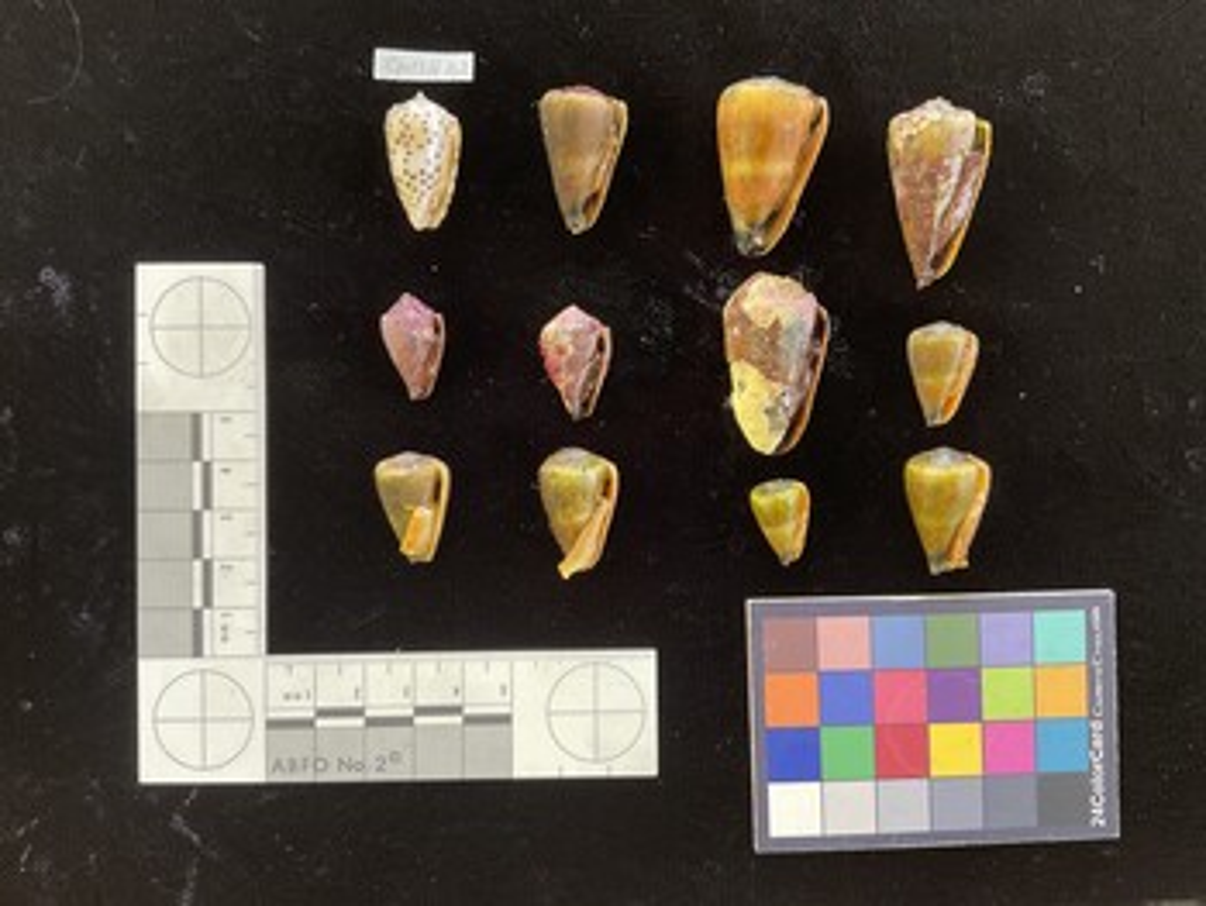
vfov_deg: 48.3
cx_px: 603
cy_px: 453
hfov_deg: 61.6
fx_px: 1011
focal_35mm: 29
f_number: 1.8
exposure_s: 1/50
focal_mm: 3
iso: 100
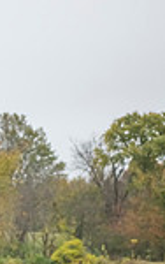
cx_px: -93
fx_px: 1889
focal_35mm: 263
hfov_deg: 5.0
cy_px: 326
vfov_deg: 7.9
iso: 640
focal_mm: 86
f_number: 10
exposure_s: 1/400
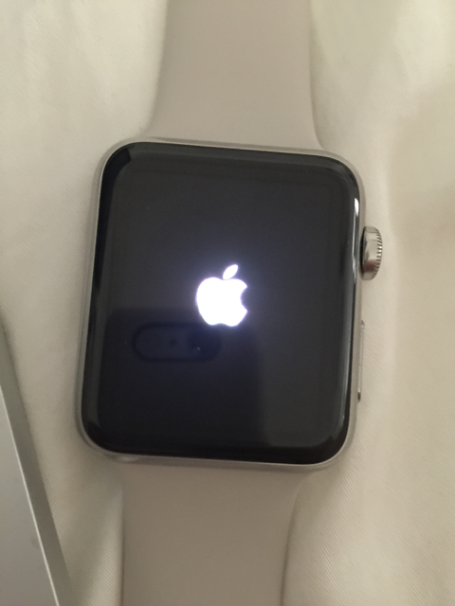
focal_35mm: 29
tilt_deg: -74.0
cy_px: 303
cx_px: 228
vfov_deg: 61.7
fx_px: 508
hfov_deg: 48.2
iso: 125
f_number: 2.2
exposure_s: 1/4
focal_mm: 4.15
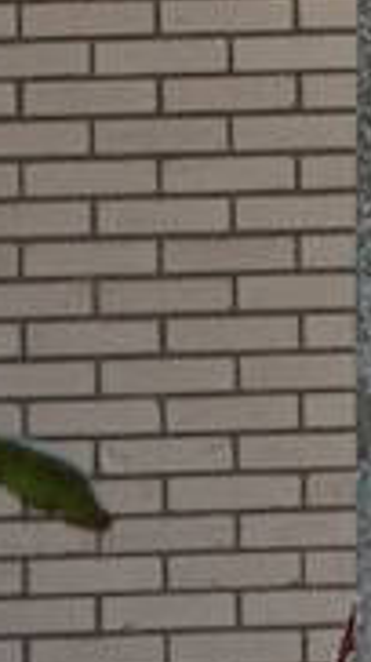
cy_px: -306
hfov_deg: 2.4
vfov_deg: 4.5
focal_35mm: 477
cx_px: 2161
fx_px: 8365
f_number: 4
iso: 125
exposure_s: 1/100
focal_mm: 25.3
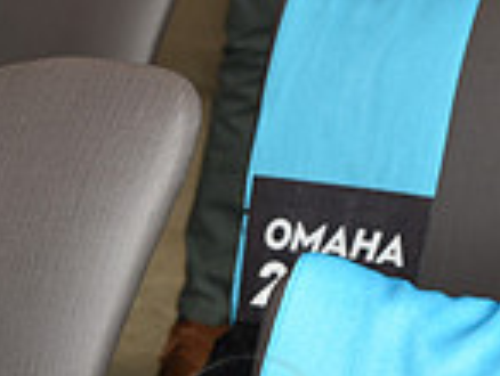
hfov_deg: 11.8
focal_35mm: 160
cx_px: -257
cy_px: 576
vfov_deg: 9.1
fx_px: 2315
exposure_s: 1/60
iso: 400
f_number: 5.6
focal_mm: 42
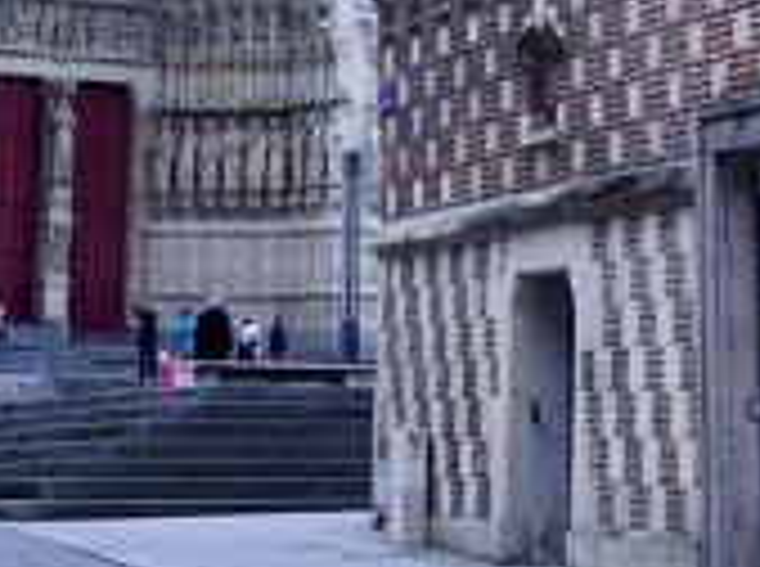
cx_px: 432
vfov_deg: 9.5
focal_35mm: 141
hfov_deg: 14.0
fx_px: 3089
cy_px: -688
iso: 200
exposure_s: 1/60
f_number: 8
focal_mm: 15
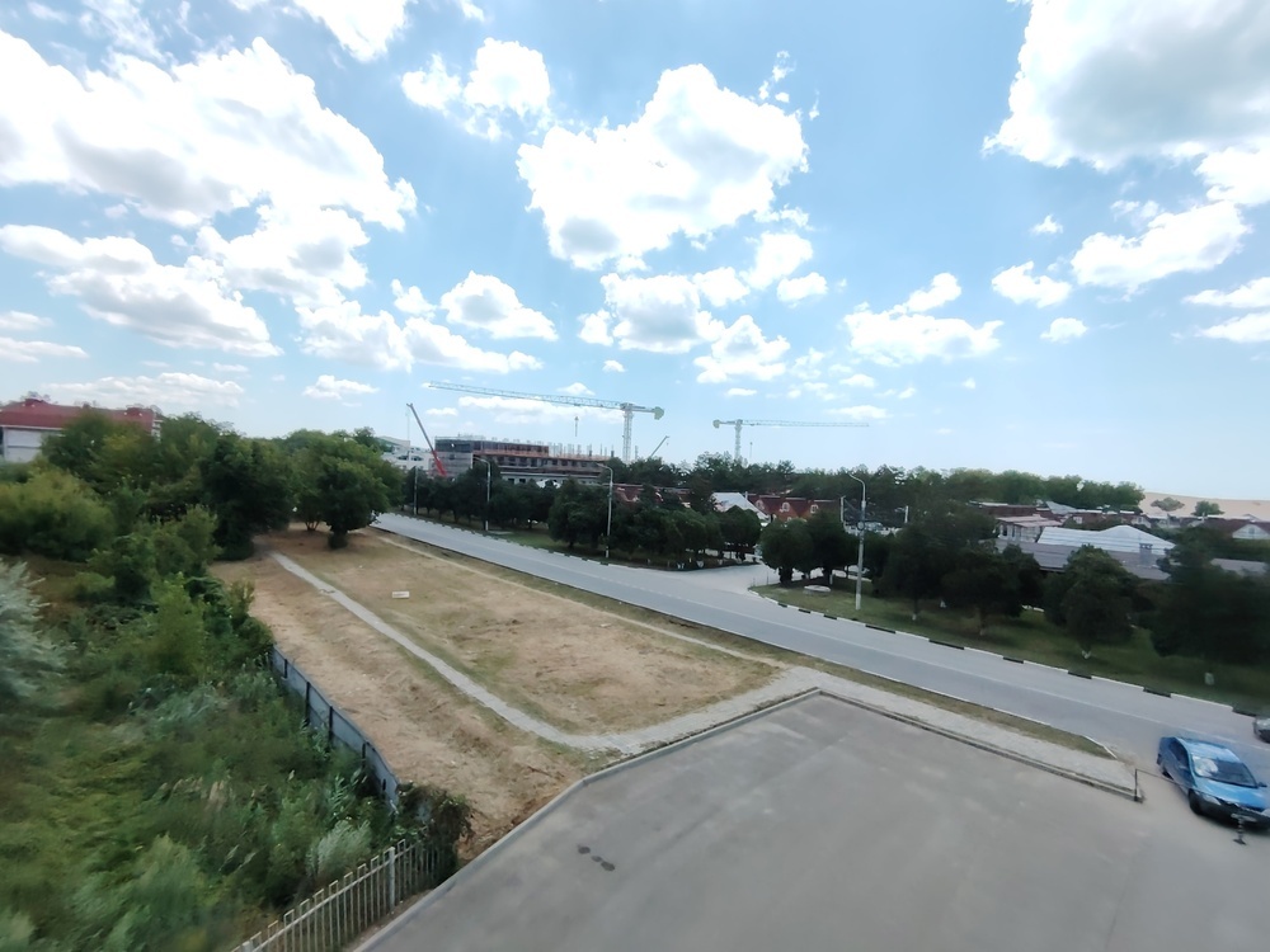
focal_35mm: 17
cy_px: 476
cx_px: 635
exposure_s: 1/2419
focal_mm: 1.42
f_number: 2.2
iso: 100
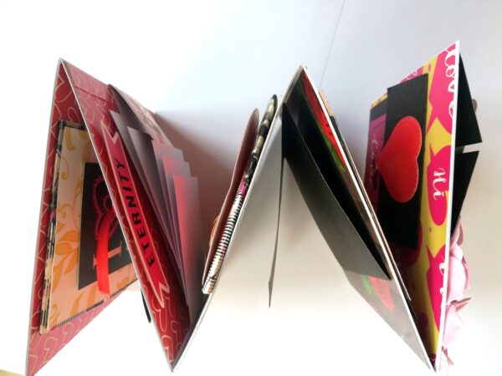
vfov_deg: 53.1
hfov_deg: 67.3
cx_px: 251
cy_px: 188
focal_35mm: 26
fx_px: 377
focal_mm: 3.83
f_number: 2.2
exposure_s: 1/33.3
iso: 100
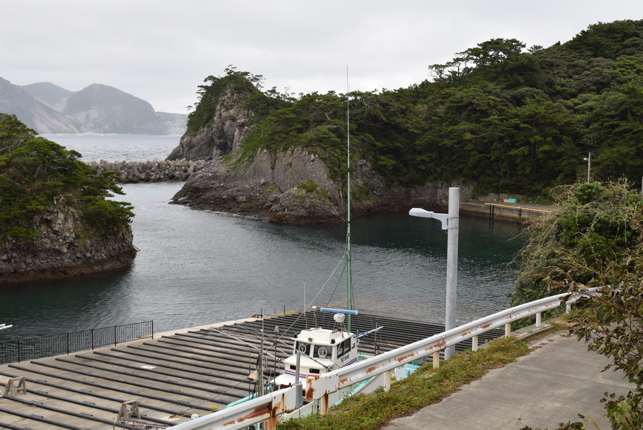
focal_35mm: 44
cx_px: 322
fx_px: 777
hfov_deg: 44.9
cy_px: 215
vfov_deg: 30.9
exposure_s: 1/30
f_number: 8
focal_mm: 29
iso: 100
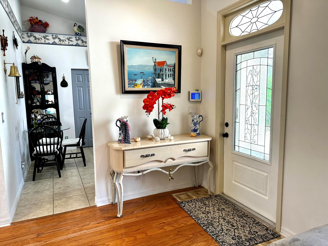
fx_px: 227
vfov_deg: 56.8
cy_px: 123
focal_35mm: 24
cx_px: 164
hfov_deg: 71.6
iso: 125
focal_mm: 6.86
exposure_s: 1/120
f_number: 1.78
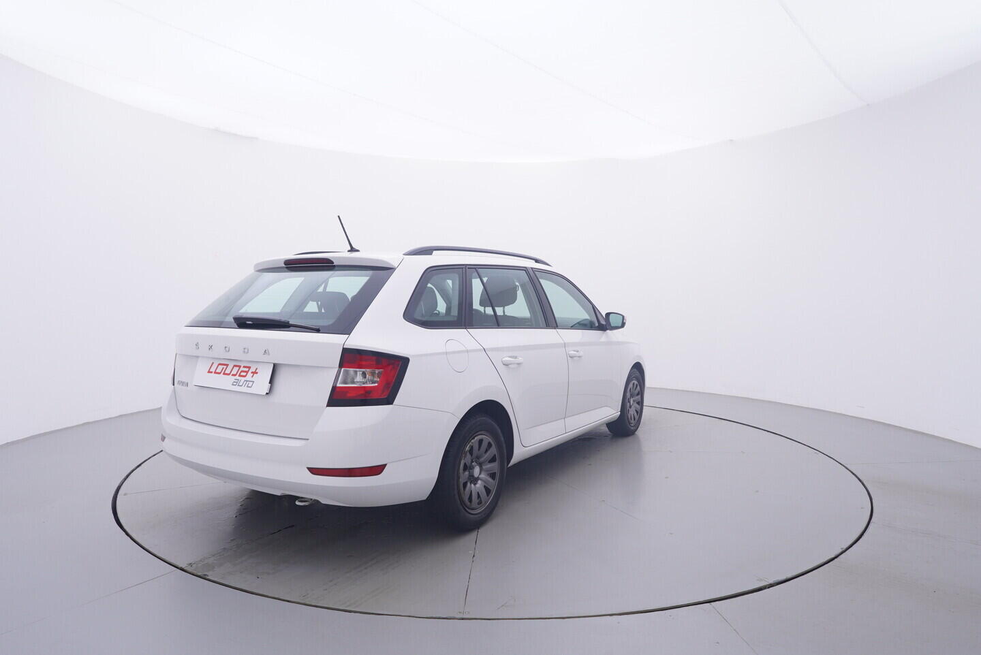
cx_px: 490
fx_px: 613
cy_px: 328
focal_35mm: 22
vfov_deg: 56.2
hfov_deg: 77.3
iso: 200
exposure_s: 1/80
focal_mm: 15
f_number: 5
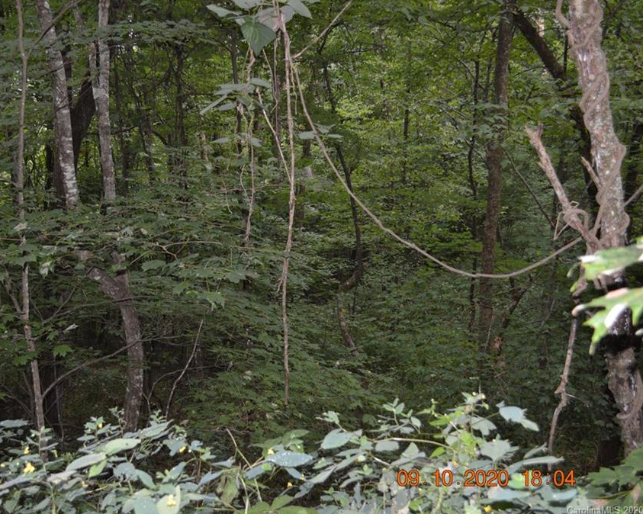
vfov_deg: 36.5
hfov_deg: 44.6
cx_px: 259
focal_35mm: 41
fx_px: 780
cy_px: 258
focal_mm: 24
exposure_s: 1/60
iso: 400
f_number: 4
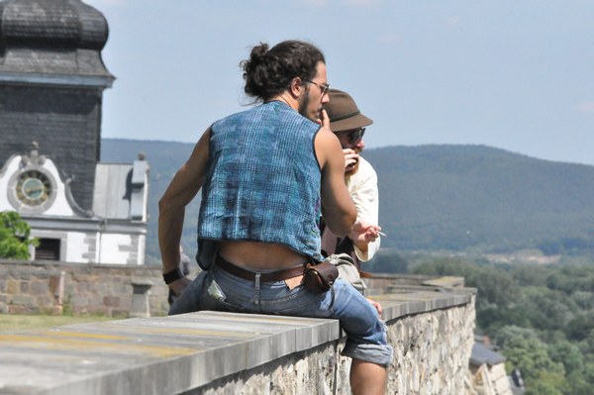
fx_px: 4080
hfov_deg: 8.3
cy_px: 198
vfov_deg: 5.5
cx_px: 297
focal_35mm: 248
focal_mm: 165
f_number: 16
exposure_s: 1/4000
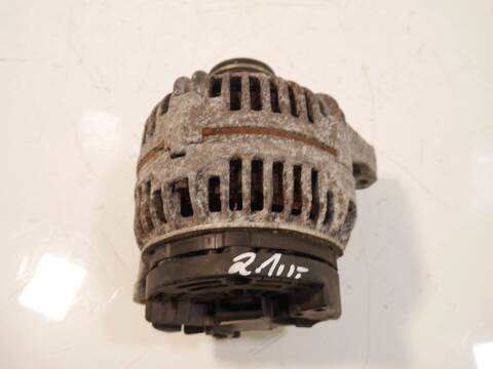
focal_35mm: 34
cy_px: 184
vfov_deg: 41.8
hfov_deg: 54.0
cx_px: 246
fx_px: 484
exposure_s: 1/60
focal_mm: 17
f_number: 4
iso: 640
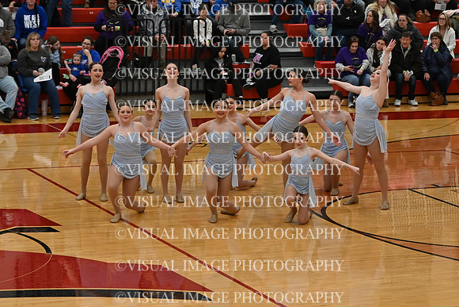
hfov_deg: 14.9
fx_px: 1760
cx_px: 230
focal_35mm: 138
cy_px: 154
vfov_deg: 9.9
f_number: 4
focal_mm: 92
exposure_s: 1/400
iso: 5000
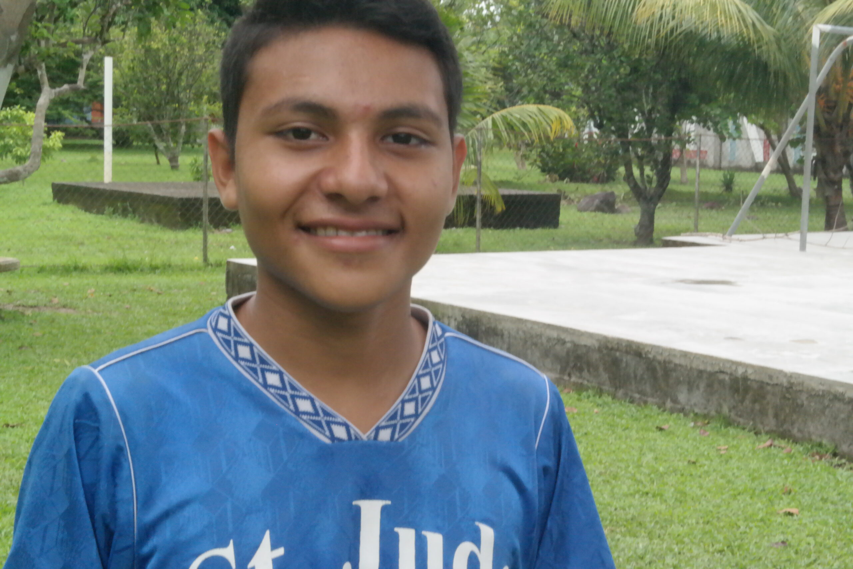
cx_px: 426
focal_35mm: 69
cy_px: 284
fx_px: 1635
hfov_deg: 29.2
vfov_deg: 19.7
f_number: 5.6
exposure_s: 1/80
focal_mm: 45
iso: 3200
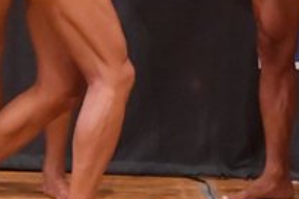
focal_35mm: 1022
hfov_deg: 2.0
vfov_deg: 1.3
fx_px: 8475
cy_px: -37
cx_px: 107
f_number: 5.6
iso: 10000
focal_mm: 180
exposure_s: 1/400
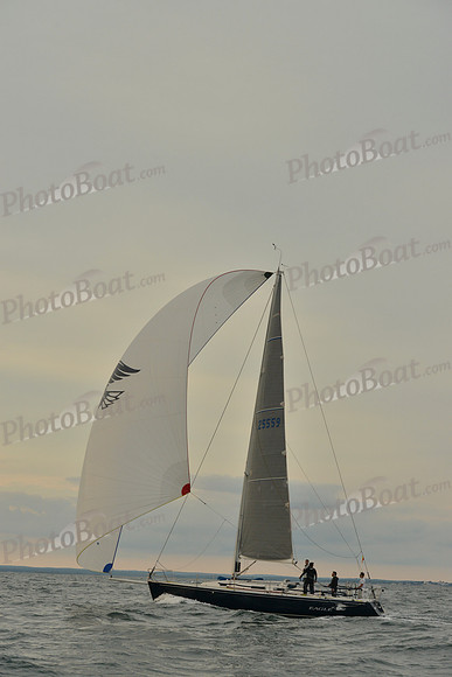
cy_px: 338
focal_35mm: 70
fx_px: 1317
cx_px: 226
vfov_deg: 28.8
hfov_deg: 19.5
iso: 800
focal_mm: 70
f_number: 9
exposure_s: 1/500
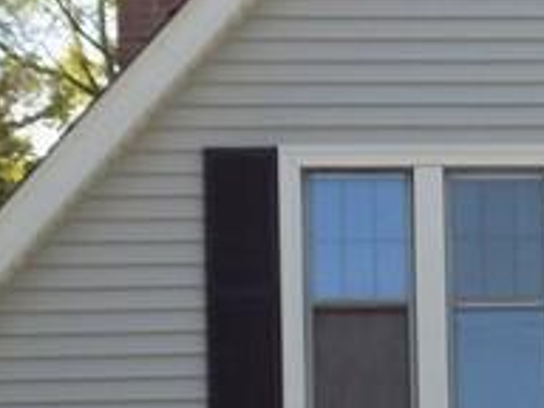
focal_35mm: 181
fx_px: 2844
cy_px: 635
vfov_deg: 8.0
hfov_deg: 10.6
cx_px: 808
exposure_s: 1/320
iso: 80
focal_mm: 6.1
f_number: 3.4
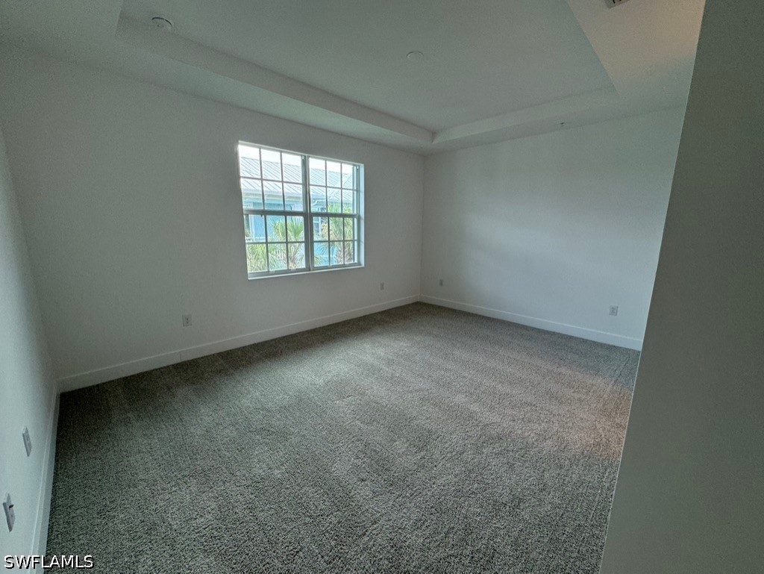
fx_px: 309
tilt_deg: -12.1
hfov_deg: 102.0
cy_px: 287
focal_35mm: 14
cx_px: 382
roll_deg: -0.9
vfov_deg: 85.7
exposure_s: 1/120
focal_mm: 2.22
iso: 125
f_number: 2.2
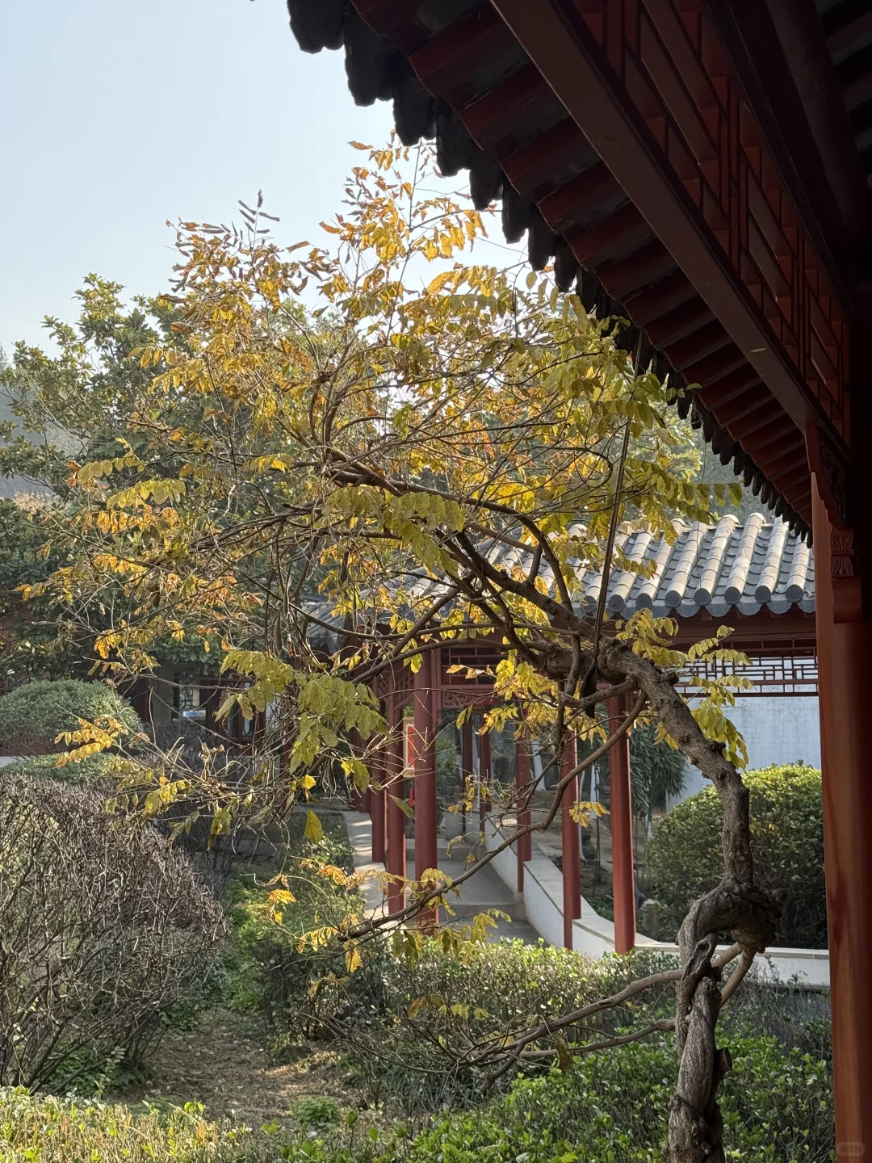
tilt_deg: +7.4
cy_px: 582
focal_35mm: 48
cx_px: 436
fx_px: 1612
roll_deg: +0.1
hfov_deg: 30.3
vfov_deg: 39.7
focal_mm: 6.76
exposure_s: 1/699
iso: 100
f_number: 1.78
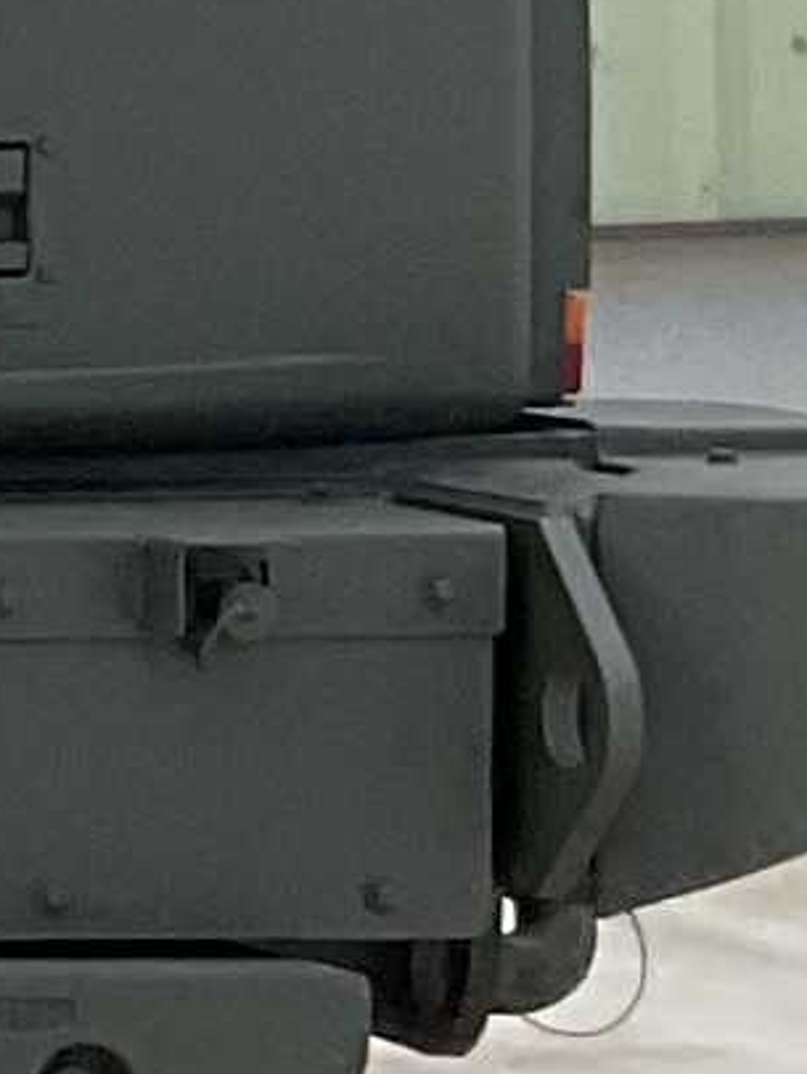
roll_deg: +1.3
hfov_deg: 4.2
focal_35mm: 288
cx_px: -3847
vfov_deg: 6.9
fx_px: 8943
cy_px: 132
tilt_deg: -2.6
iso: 16
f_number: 1.8
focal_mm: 3
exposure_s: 1/1055
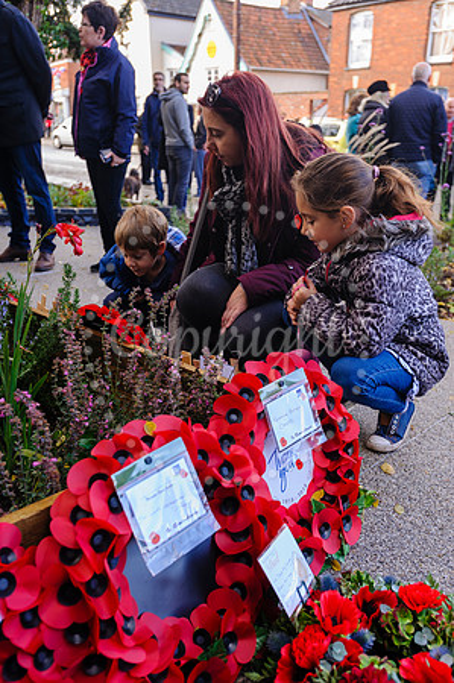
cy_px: 342
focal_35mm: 32
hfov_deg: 41.0
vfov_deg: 58.8
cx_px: 227
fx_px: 607
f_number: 4
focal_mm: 32
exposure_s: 1/180
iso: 400
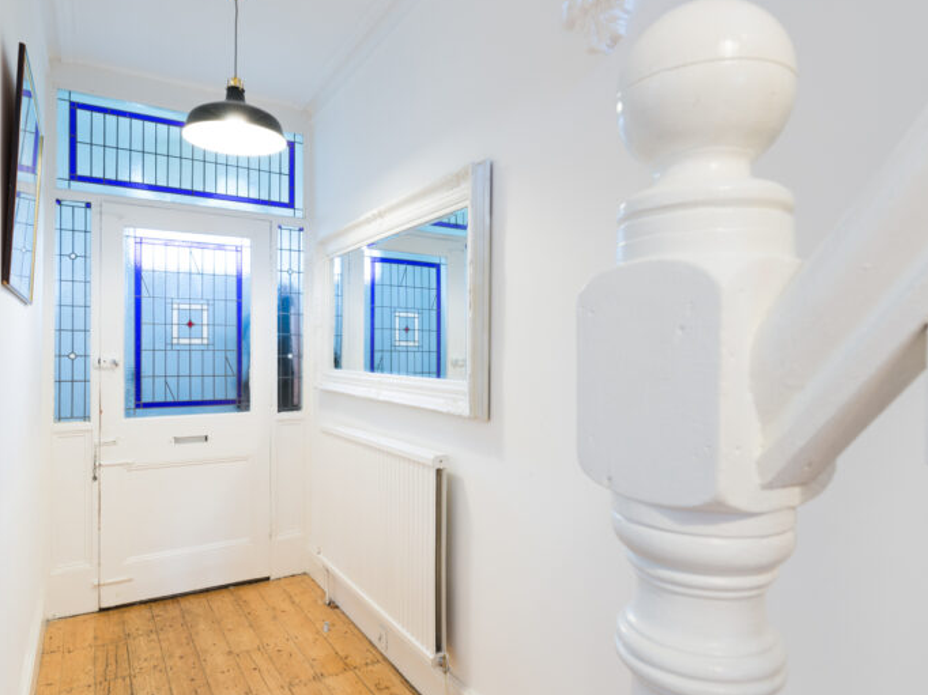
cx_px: 442
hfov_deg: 76.4
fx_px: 590
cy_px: 354
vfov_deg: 61.0
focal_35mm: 22
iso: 100
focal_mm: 15
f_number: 9
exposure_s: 2
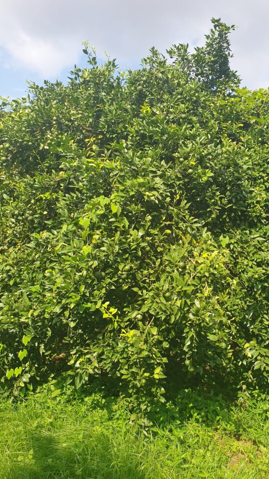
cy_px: 230
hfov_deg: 38.7
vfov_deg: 64.3
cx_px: 168
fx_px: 380
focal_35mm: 30
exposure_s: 1/629
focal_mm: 4.3
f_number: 2.4
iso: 50
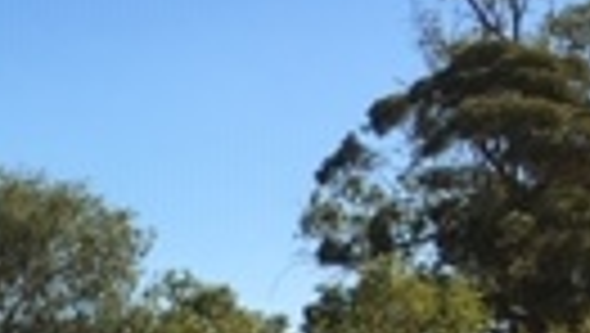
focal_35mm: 154
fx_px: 2412
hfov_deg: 12.2
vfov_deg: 7.3
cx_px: -617
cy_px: 846
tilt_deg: -7.3
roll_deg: +1.1
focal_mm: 4.15
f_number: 2.2
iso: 25
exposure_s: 1/1399
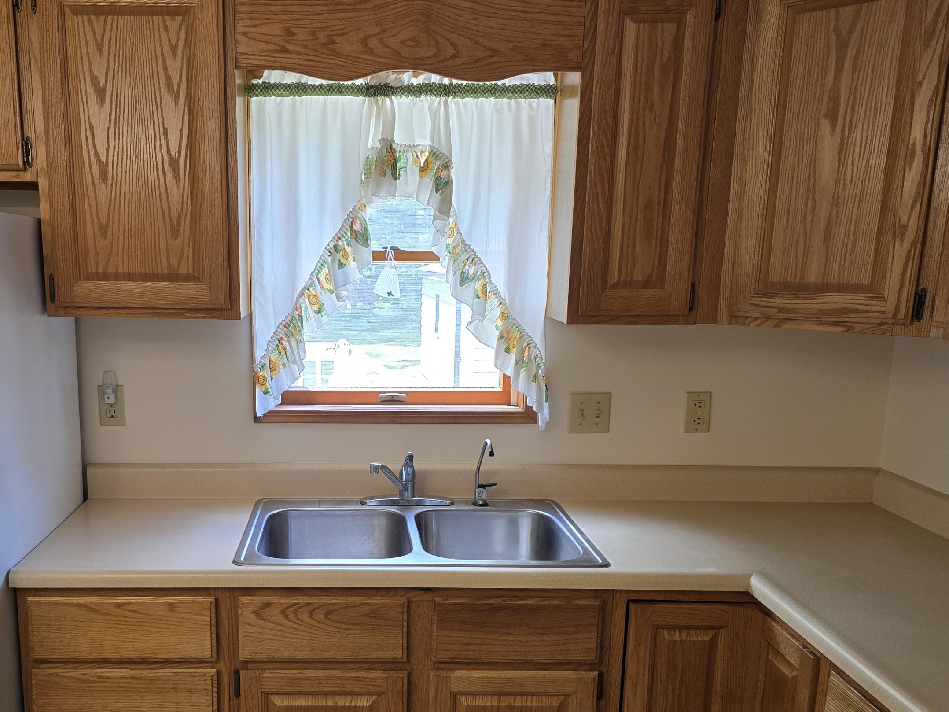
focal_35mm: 32
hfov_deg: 55.8
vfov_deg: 43.7
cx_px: 331
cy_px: 453
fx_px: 877
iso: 100
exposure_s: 1/120
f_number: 1.7
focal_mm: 6.3
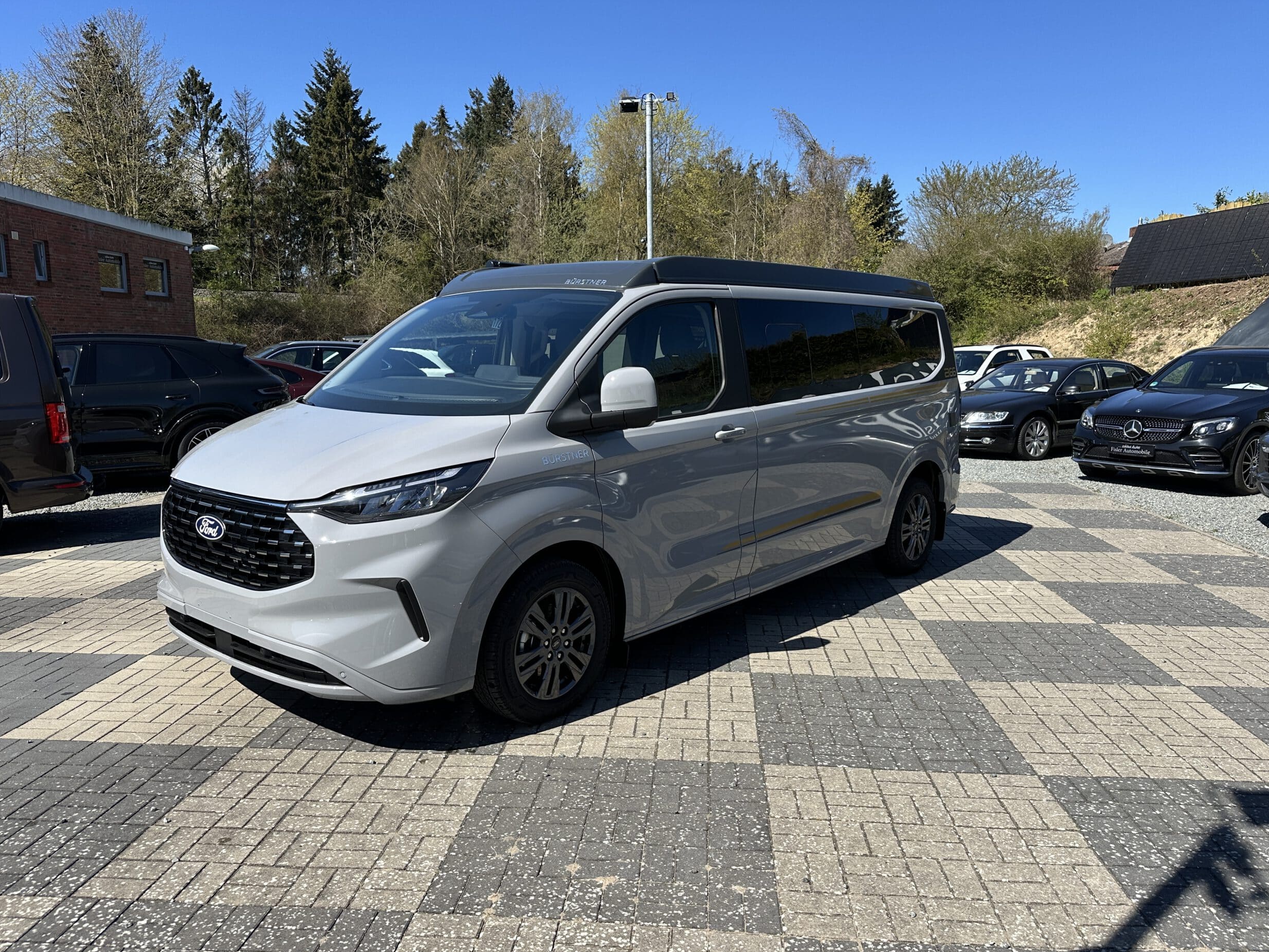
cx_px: 652
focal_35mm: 25
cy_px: 493
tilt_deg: -8.5
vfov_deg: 54.9
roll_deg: -0.7
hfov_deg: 69.4
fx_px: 916
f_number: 1.78
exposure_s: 1/3717
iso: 80
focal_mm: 6.86
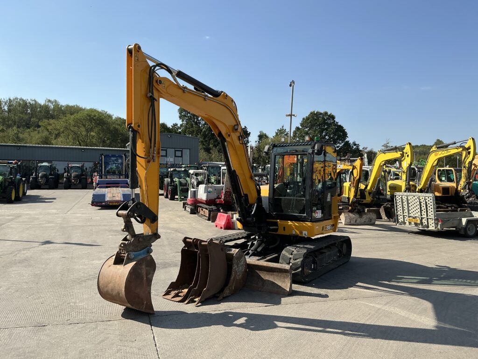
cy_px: 180
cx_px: 239
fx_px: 387
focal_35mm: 28
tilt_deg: +3.7
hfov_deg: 63.4
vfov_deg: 49.7
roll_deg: -3.5
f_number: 1.8
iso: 25
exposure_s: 1/1730
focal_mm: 3
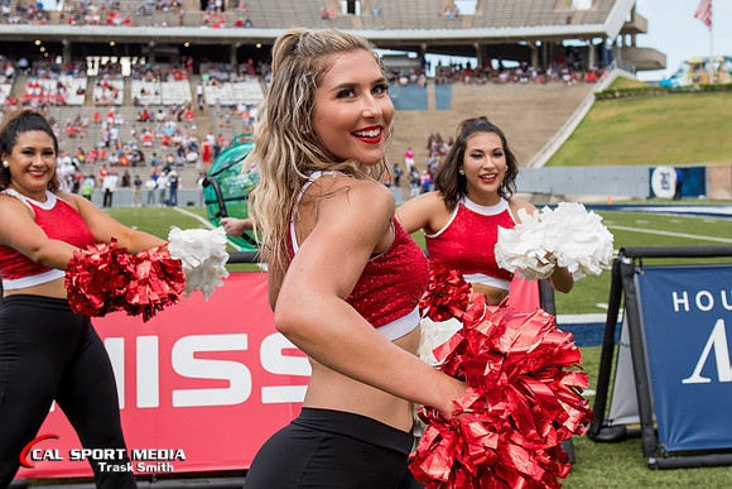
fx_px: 1202
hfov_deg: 33.9
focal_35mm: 59
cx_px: 349
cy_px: 190
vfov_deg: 22.9
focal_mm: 31
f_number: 4
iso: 640
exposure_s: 1/4000
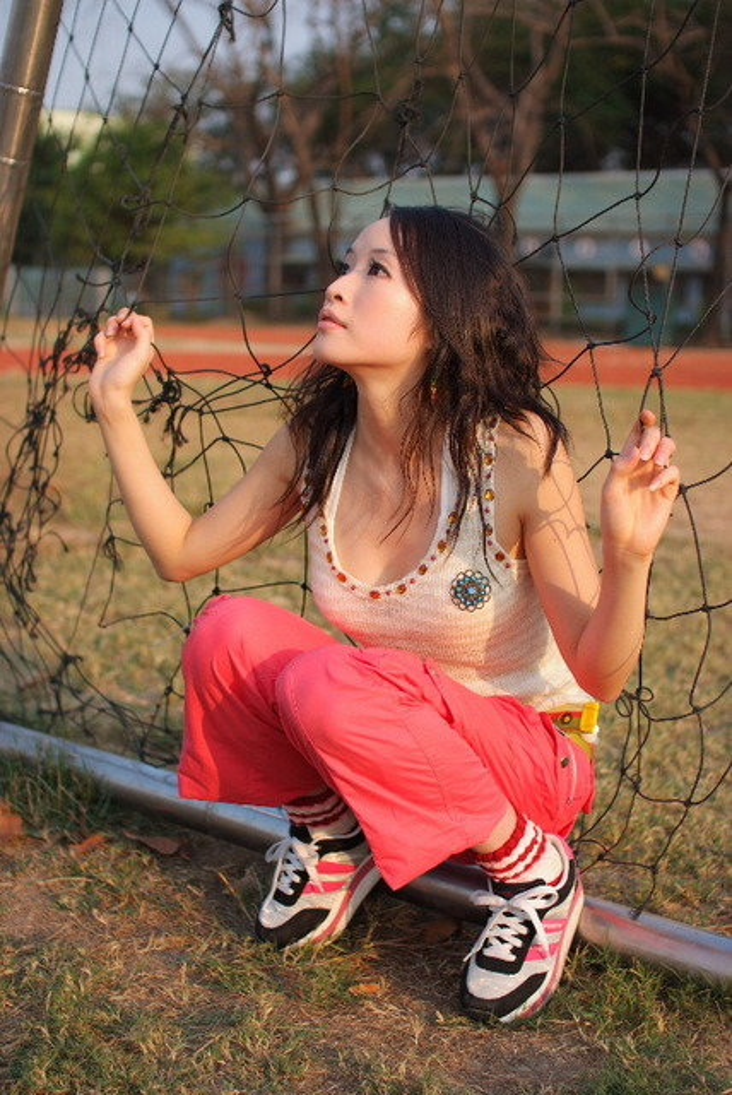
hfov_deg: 29.9
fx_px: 1369
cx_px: 366
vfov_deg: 43.6
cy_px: 548
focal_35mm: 45
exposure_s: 1/900
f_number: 2.2
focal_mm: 30
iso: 100
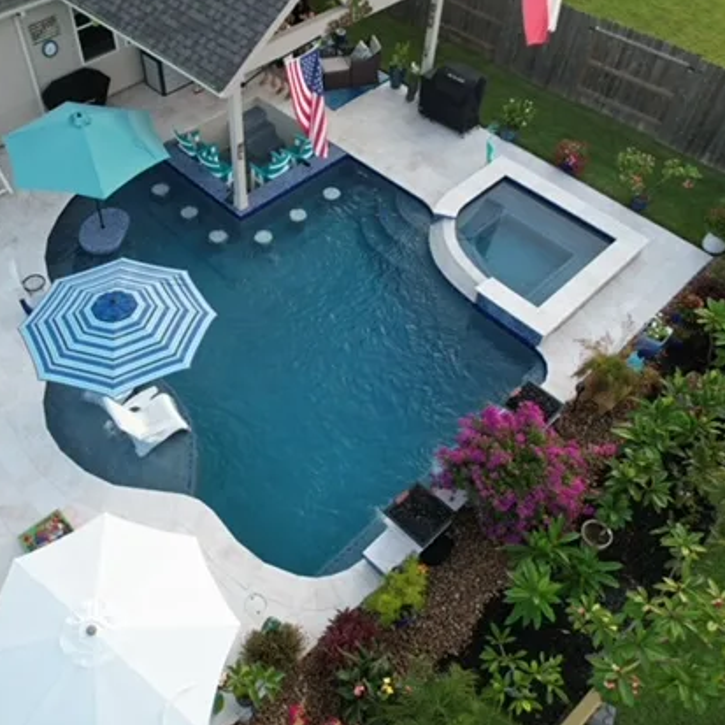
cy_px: 360
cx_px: 290
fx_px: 687
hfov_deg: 55.2
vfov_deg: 55.6
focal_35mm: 29
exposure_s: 1/40
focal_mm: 8.38
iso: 100
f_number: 2.8
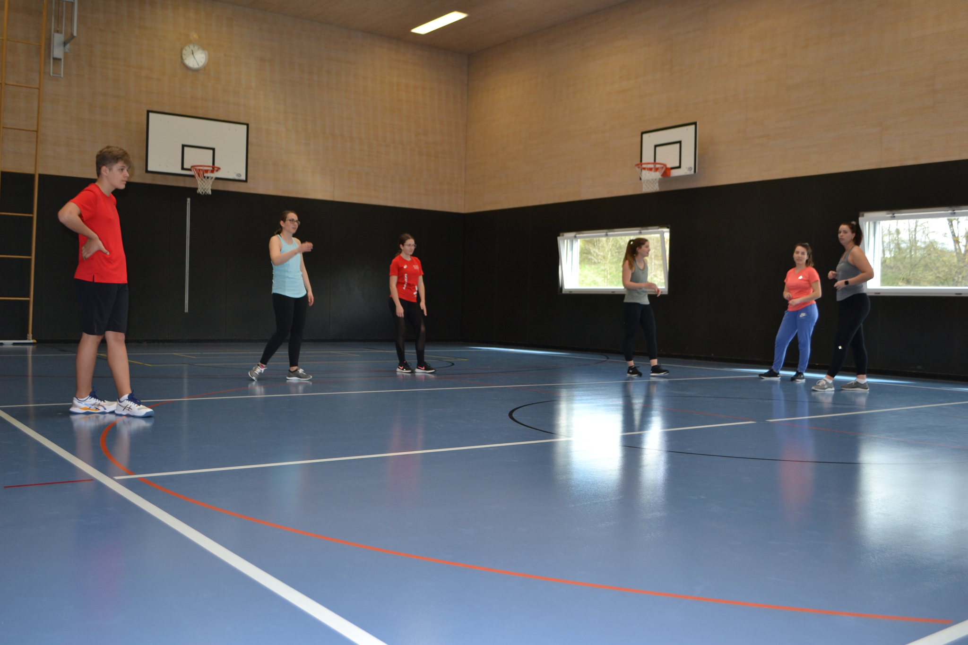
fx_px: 887
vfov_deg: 40.0
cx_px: 484
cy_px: 322
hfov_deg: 57.2
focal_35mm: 33
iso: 250
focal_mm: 22
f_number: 4
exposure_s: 1/125
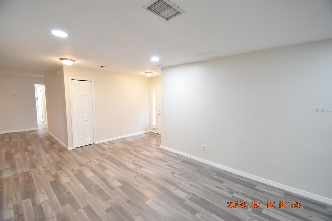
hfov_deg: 100.4
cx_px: 166
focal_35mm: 15
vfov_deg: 77.3
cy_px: 110
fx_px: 138
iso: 800
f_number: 3.5
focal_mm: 10
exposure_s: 1/30
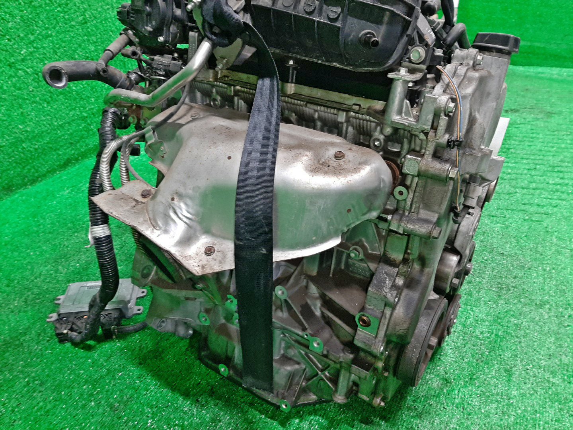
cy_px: 215
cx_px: 286
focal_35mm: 26
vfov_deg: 53.1
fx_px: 430
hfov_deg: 67.3
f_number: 1.7
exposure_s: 1/50
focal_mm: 3.93
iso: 202
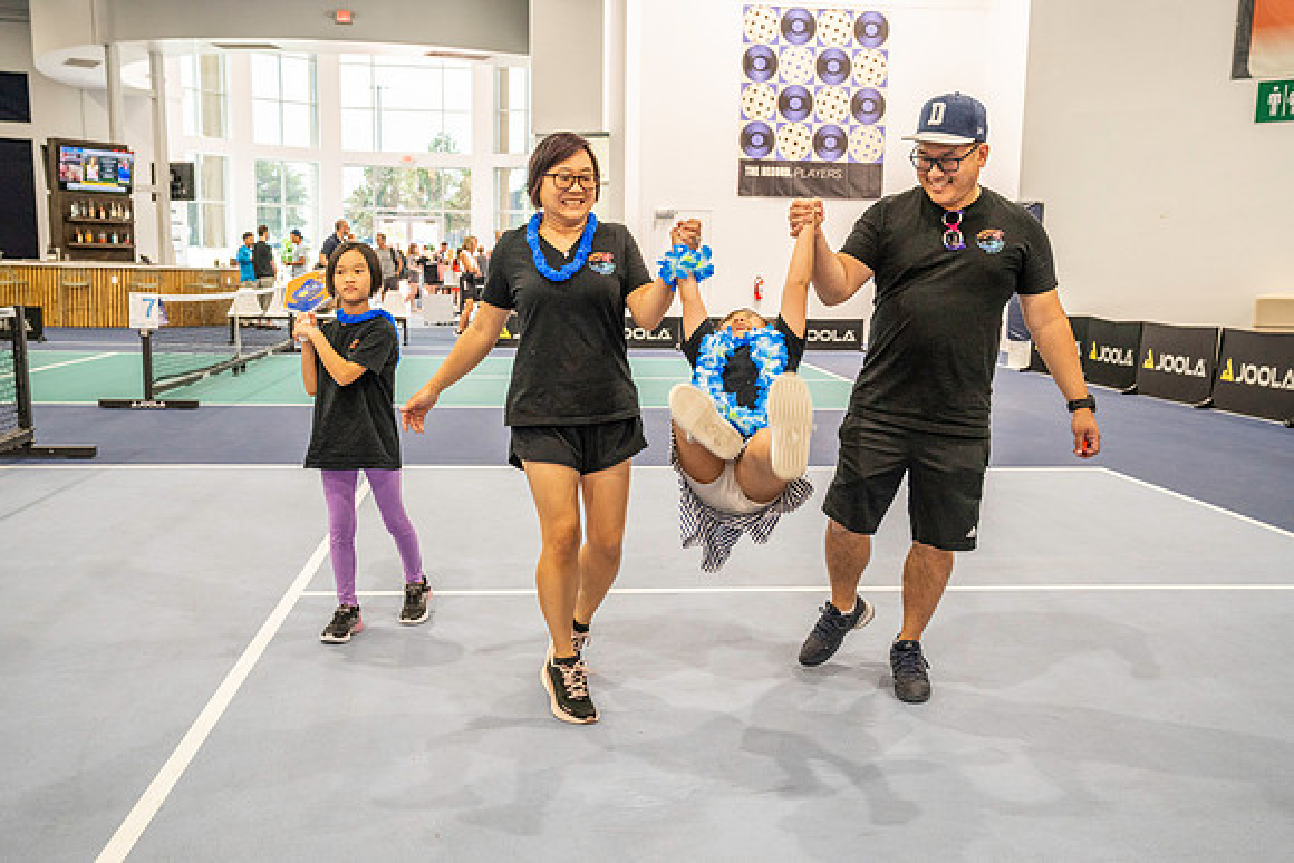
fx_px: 1294
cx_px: 647
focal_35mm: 36
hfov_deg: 53.1
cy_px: 432
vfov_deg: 36.9
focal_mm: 36
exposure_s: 1/160
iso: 3200
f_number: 5.6
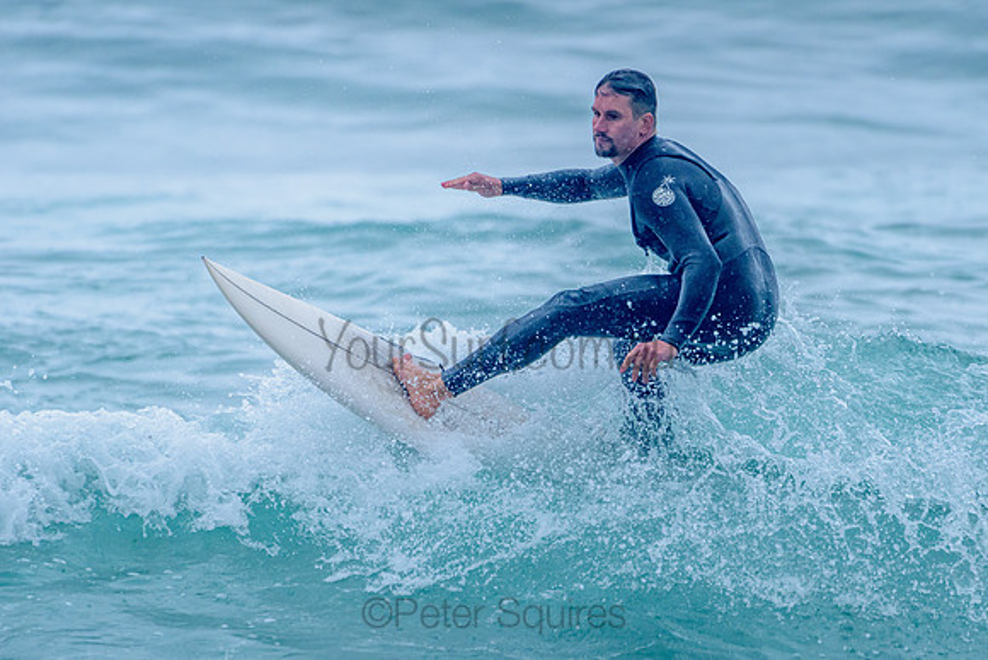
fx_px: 17231
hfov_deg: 3.3
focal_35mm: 628
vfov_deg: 2.2
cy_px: 385
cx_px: 600
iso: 800
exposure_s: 1/2000
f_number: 5.6
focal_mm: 500
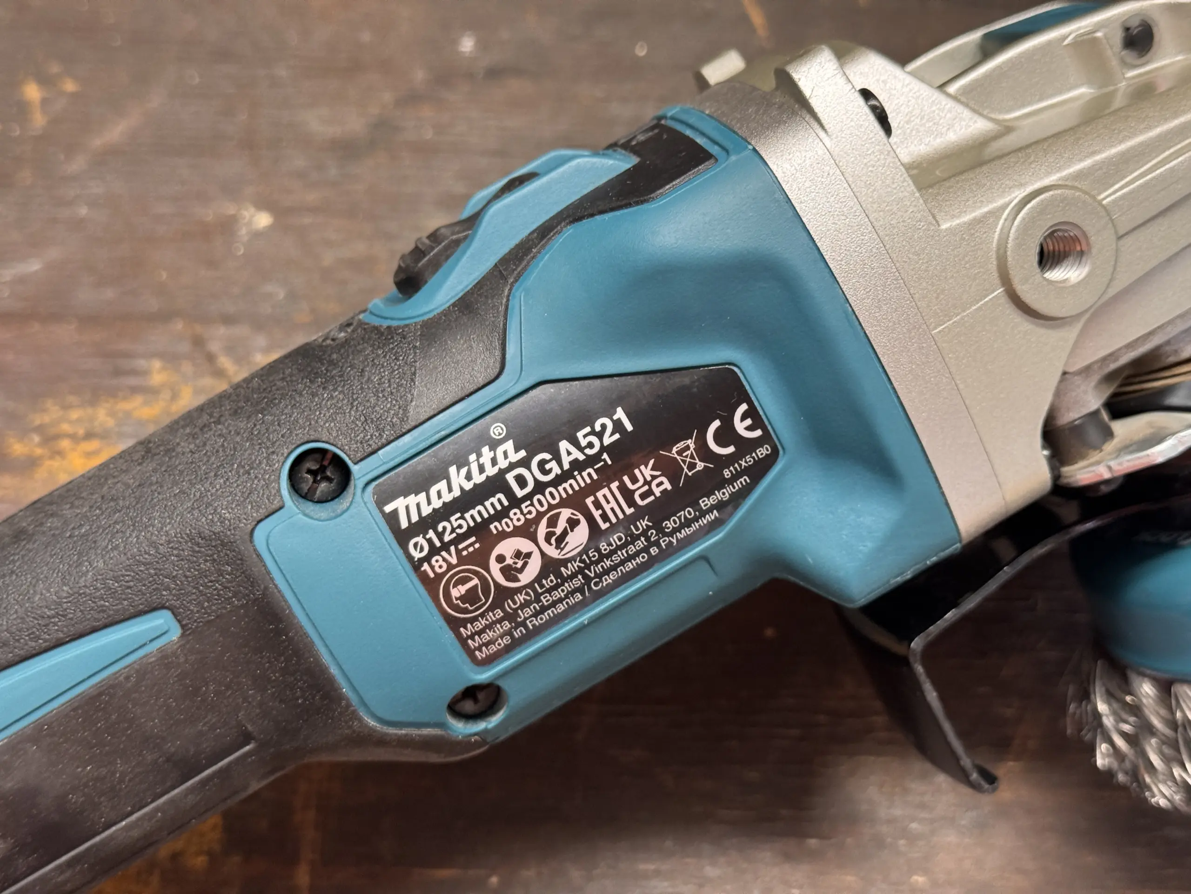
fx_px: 1651
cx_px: 596
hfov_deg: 39.7
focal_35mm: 48
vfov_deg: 30.3
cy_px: 447
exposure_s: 1/60
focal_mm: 6.76
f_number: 1.78
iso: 200
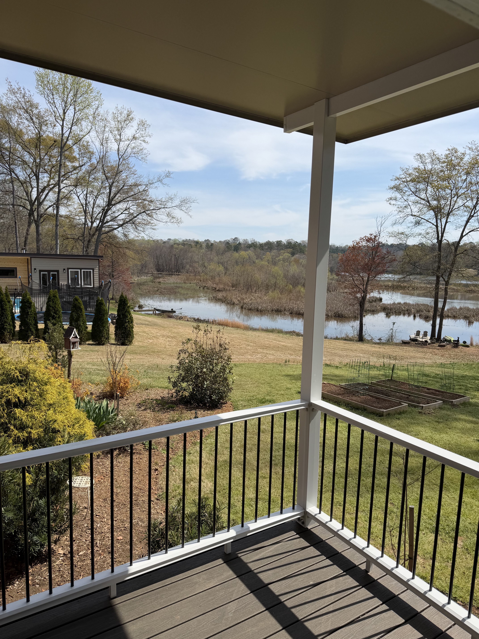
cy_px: 320
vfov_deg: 71.6
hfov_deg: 56.8
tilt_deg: -8.1
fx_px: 443
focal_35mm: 24
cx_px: 240
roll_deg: -1.1
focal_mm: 6.76
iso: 80
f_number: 1.78
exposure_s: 1/5714
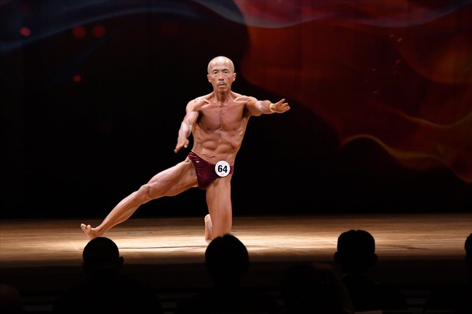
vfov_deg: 5.7
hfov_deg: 8.6
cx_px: 236
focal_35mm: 240
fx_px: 3145
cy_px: 157
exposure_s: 1/400
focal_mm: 160
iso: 4000
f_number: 5.6
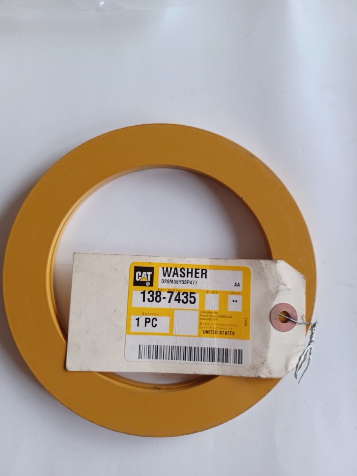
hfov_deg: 54.9
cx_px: 178
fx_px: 344
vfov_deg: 69.4
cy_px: 238
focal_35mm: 25
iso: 80
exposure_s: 1/50
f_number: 1.8
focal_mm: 4.6
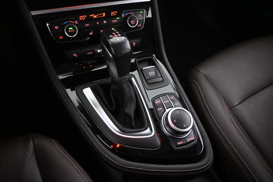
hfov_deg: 64.6
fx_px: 216
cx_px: 136
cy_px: 91
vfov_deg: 45.7
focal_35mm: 28
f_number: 3.8
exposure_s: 1/60
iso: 10000
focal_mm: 19
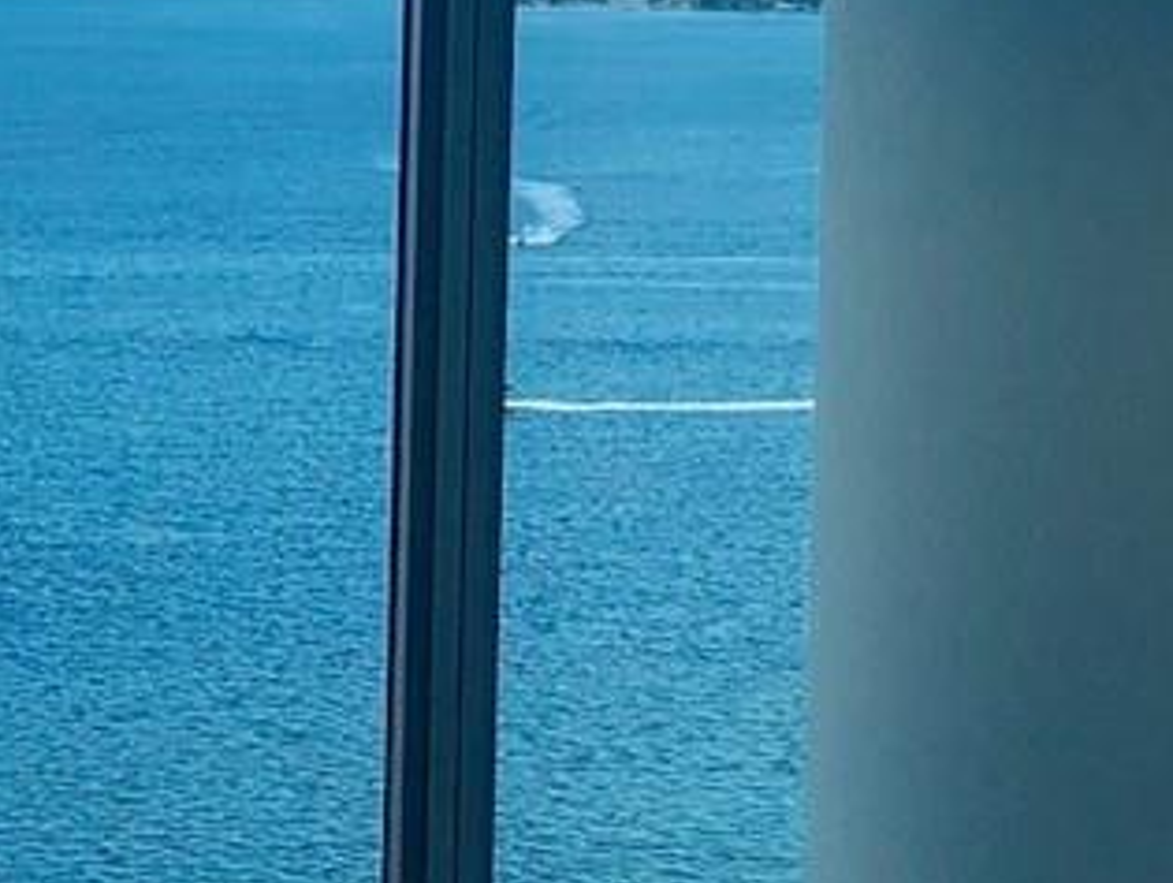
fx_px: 4817
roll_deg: -0.9
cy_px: 220
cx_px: 253
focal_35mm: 142
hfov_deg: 13.8
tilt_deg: -4.7
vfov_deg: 10.4
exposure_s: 1/857
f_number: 1.8
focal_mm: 4
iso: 20
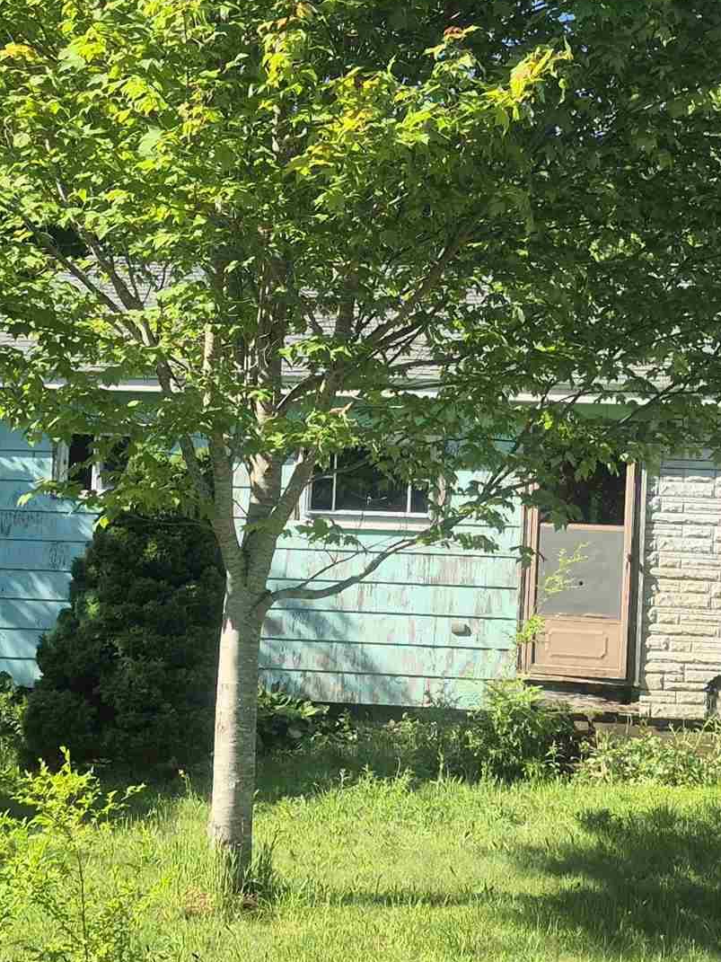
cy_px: 476
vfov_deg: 29.4
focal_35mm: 66
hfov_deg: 22.1
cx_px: 531
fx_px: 1833
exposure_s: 1/698
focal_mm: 5.4
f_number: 1.8
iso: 25
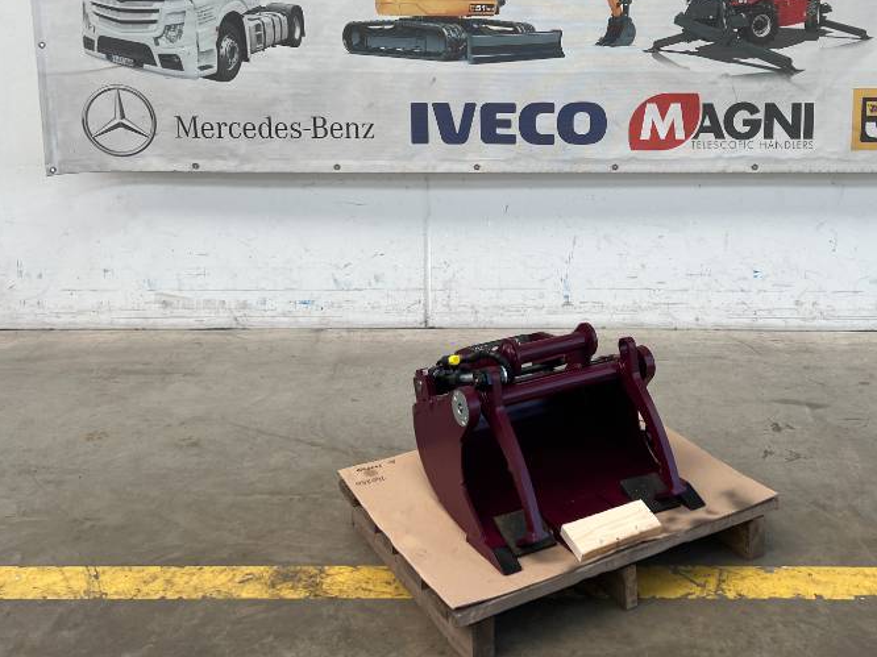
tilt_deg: -10.2
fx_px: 1013
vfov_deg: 35.0
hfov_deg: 46.4
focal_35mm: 40
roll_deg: +0.3
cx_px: 543
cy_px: 153
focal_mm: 5.7
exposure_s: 1/763
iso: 50
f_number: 1.5
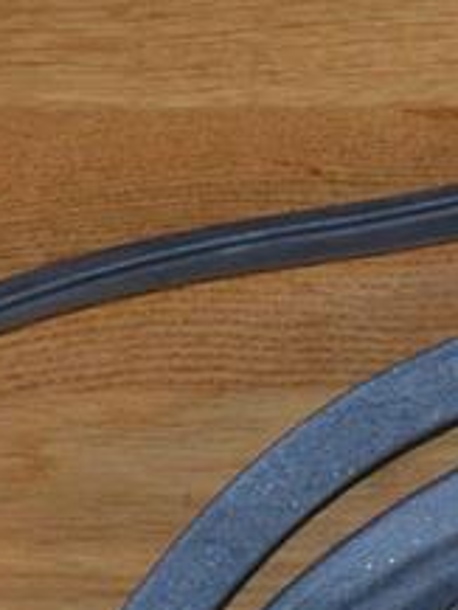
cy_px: 1198
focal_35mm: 197
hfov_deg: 7.4
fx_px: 3472
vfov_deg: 9.4
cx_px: 739
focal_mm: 22
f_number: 4
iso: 1000
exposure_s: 1/60
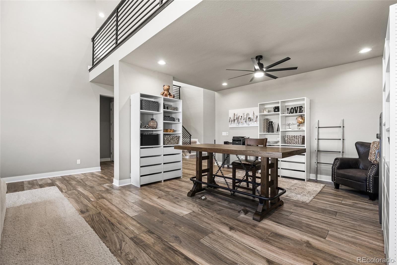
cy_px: 132
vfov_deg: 73.8
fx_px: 177
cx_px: 198
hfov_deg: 96.7
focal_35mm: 16
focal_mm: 16
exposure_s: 1/2.5
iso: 200
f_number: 8
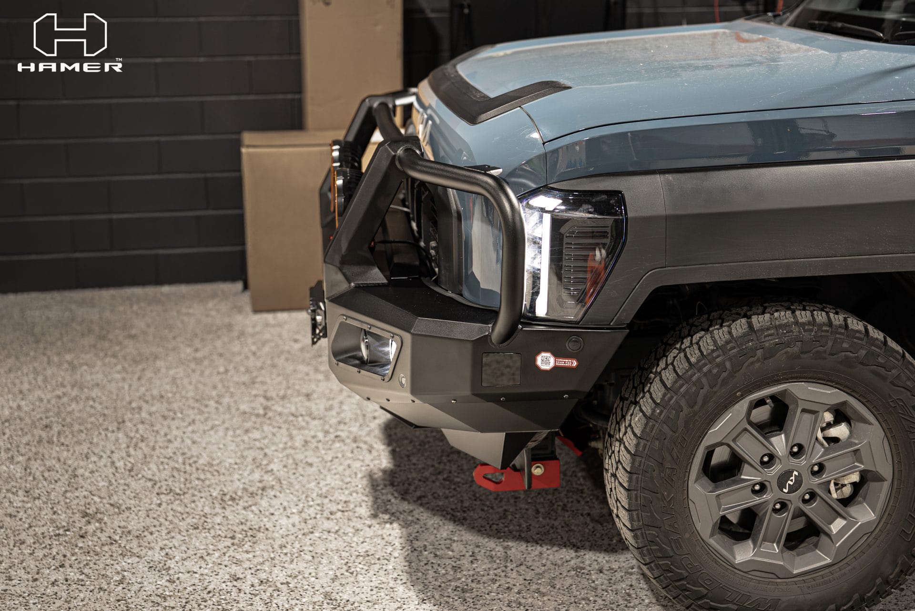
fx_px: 1271
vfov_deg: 27.0
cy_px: 306
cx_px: 458
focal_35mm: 50
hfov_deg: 39.6
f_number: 2.2
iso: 1250
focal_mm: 50
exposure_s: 1/160
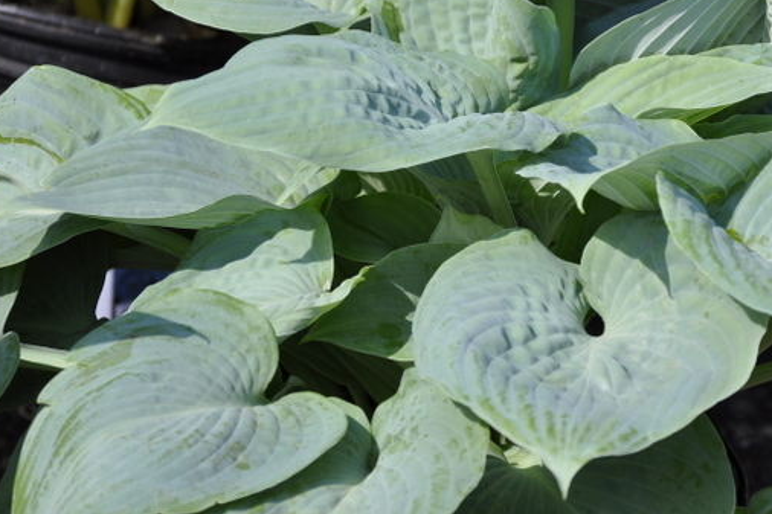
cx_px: 491
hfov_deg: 8.3
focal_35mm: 249
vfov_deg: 5.5
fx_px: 5333
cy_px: 140
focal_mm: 105
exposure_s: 1/640
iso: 200
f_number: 6.3
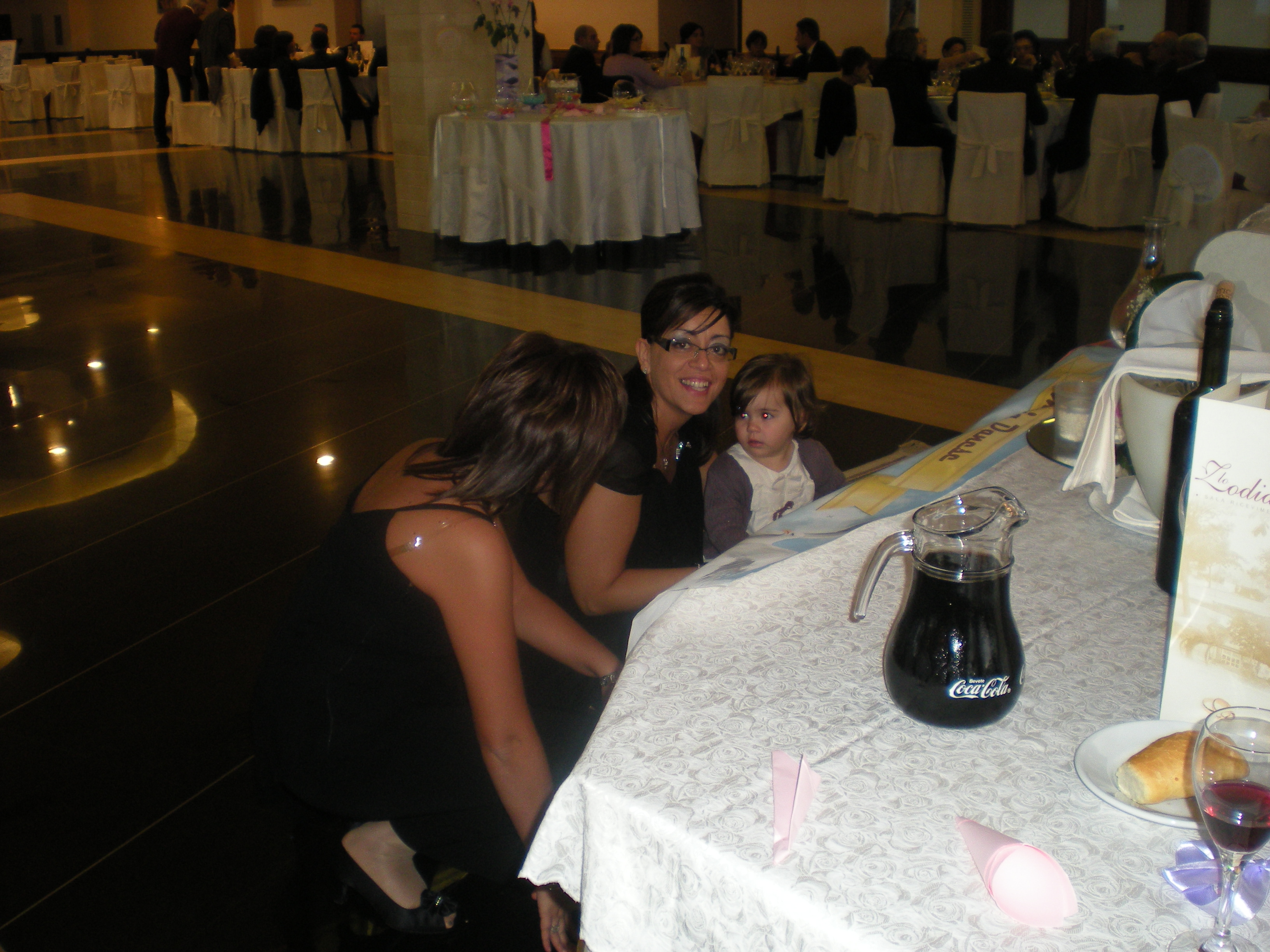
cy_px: 476
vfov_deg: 37.7
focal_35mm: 38
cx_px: 635
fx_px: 1394
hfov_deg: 49.0
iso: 142
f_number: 3.1
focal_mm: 6.3
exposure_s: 1/60
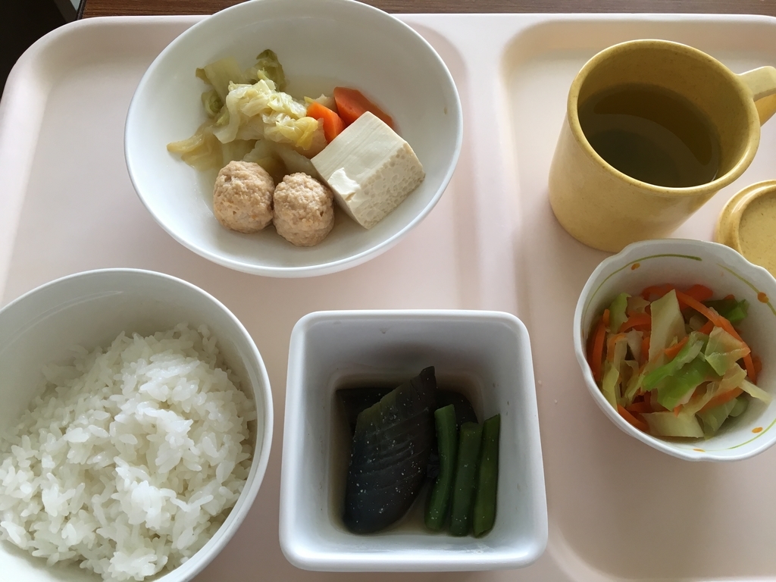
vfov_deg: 48.2
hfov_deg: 61.7
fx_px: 650
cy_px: 291
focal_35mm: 29
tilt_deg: -67.8
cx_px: 388
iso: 25
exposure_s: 1/40
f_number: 2.2
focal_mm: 4.15
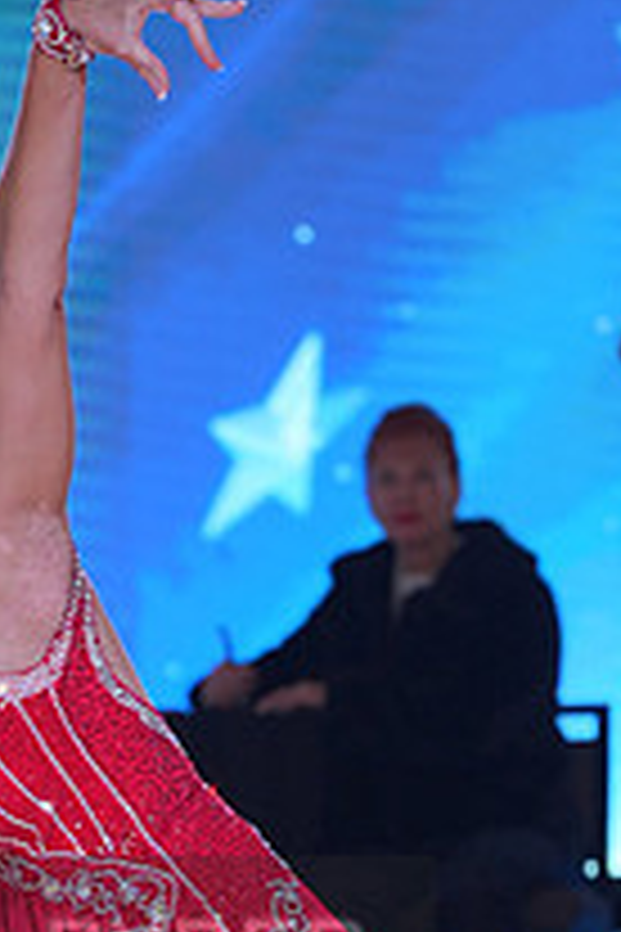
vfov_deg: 5.1
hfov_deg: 3.4
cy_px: 1009
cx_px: -182
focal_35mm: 403
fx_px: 10427
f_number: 5.6
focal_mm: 144
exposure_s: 1/400
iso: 1250
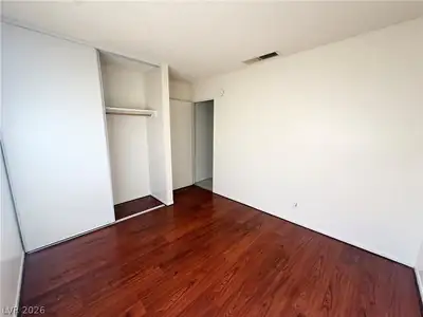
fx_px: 171
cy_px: 158
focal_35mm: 14
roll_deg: +0.3
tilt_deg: -9.6
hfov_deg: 102.1
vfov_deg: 85.7
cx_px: 212
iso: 80
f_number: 2.2
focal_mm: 2.22
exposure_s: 1/99
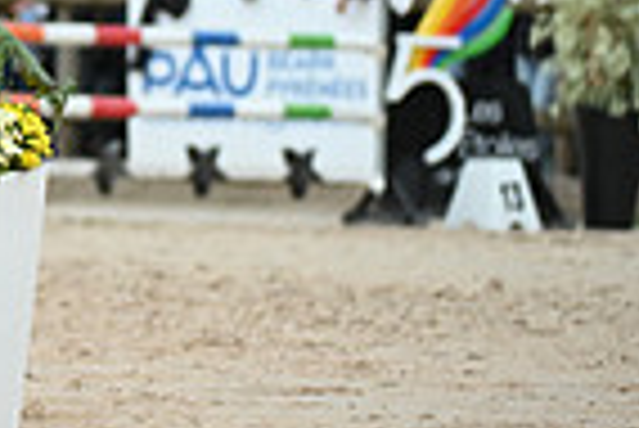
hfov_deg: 2.5
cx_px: -630
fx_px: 14499
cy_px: -160
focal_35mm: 816
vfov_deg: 1.7
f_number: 4.5
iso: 1600
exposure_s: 1/1250
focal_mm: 200
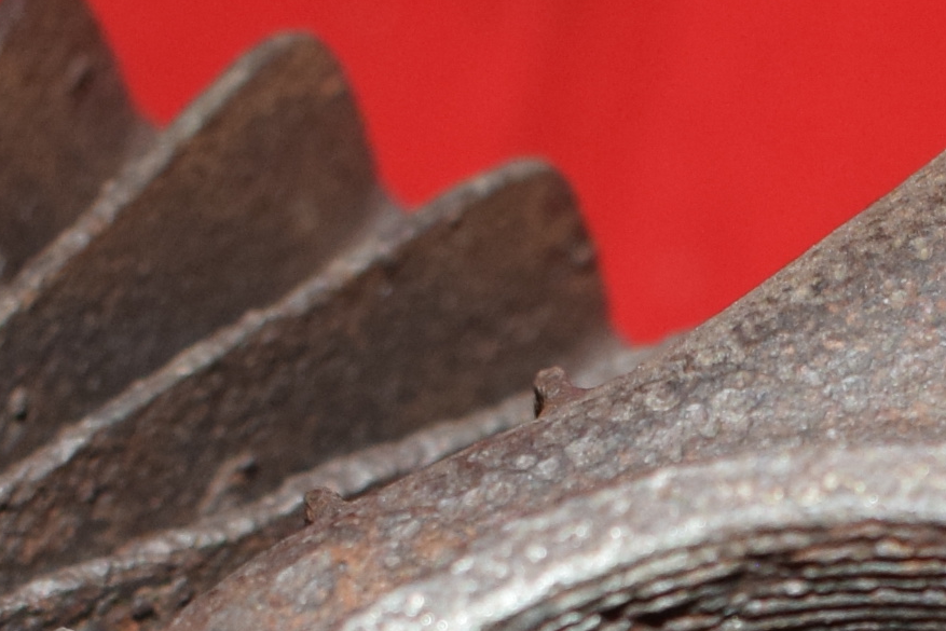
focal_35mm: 162
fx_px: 4246
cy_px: 1113
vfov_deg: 8.2
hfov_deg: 12.5
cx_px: 1030
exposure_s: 1/160
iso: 640
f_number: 5
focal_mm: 21
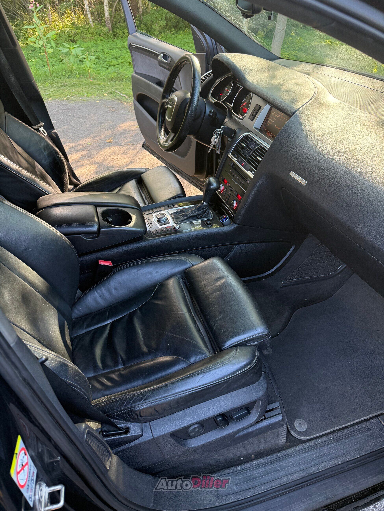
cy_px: 256
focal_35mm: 24
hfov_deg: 56.8
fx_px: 355
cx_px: 192
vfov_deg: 71.6
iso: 200
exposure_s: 1/125
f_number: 1.78
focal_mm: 6.76
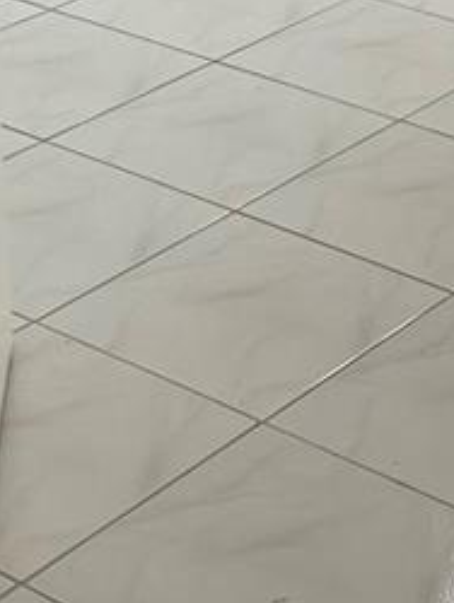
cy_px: -181
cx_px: 386
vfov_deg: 15.6
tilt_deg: -16.3
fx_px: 2095
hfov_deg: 12.3
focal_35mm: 120
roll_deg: +1.7
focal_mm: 5.1
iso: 125
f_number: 1.6
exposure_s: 1/120
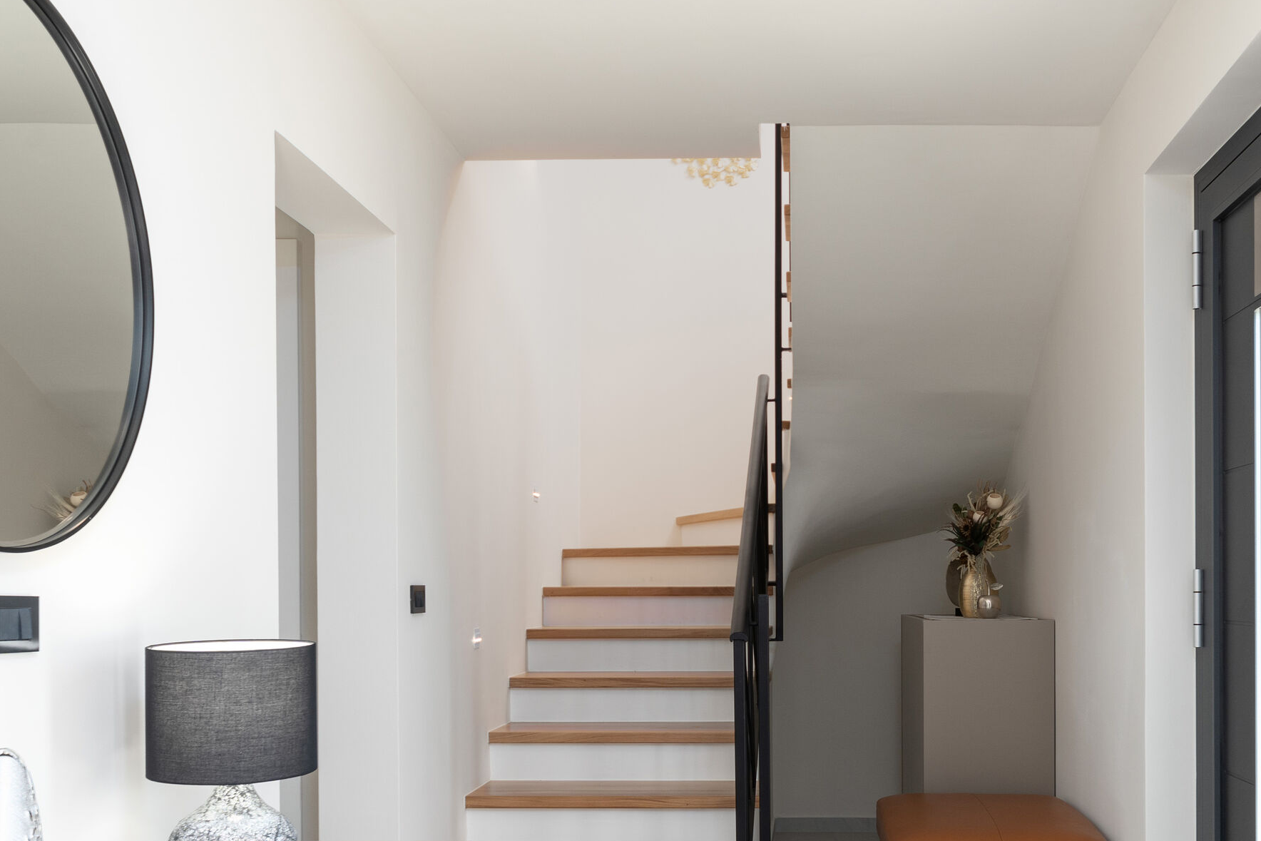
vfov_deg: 34.5
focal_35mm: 38
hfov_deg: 50.1
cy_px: 604
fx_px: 1331
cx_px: 798
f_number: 7.1
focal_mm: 24
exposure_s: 1/60
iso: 320
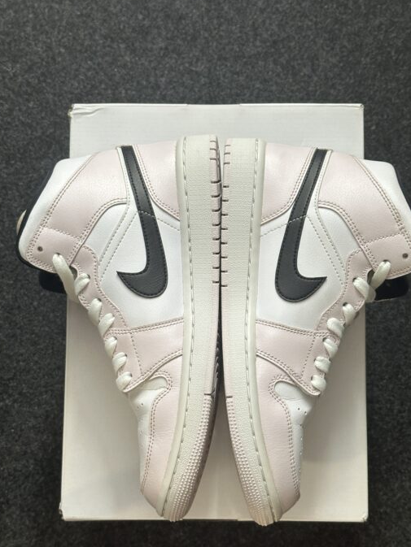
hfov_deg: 25.7
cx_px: 219
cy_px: 300
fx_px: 902
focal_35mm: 57
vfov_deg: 33.8
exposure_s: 1/50
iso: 160
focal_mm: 6.86
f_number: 1.78
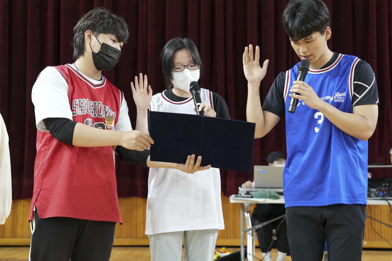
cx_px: 196
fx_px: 762
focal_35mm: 70
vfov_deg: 19.5
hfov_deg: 28.8
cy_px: 130
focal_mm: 70
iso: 3200
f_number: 4
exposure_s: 1/160
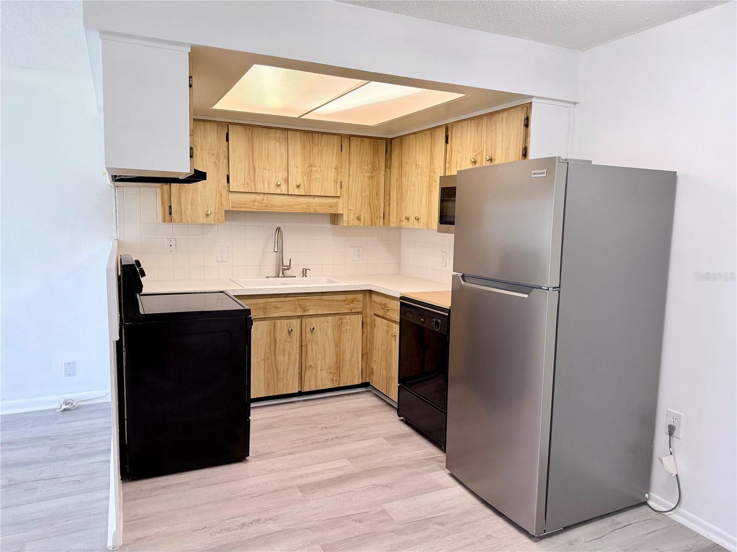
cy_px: 276
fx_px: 511
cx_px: 368
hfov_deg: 71.6
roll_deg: -1.1
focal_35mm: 24
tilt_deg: -6.9
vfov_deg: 56.8
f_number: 1.78
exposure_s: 1/222
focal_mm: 6.76
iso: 160
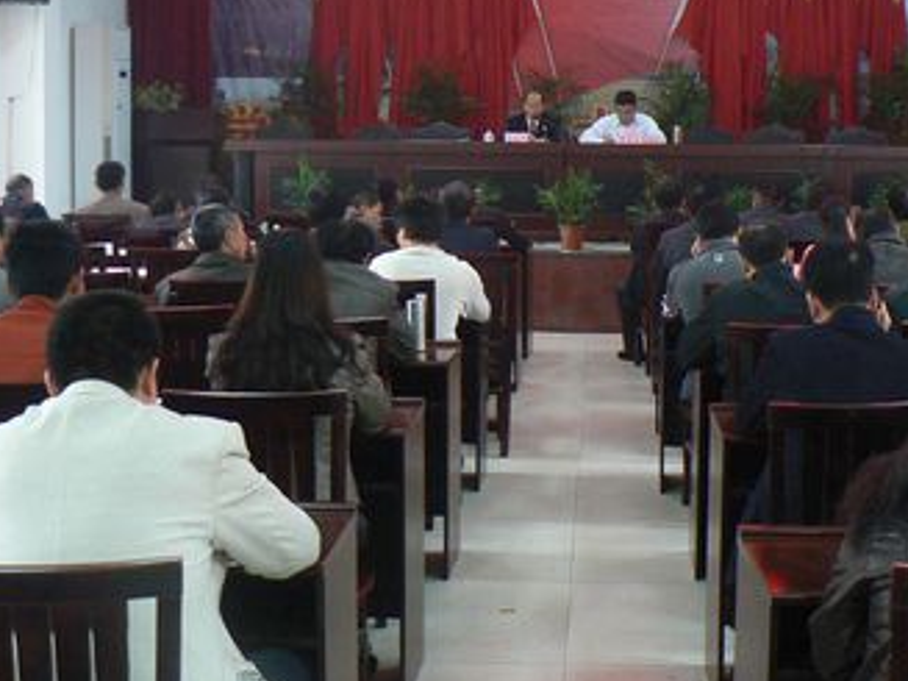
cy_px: 238
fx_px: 1442
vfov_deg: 26.4
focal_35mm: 55
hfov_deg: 34.7
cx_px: 583
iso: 200
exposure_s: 1/10
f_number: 2.8
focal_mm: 6
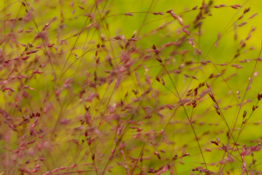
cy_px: 163
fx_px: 1771
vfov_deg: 5.6
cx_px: 53
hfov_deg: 8.4
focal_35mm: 243
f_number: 5.6
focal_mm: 55
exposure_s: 1/400
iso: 200
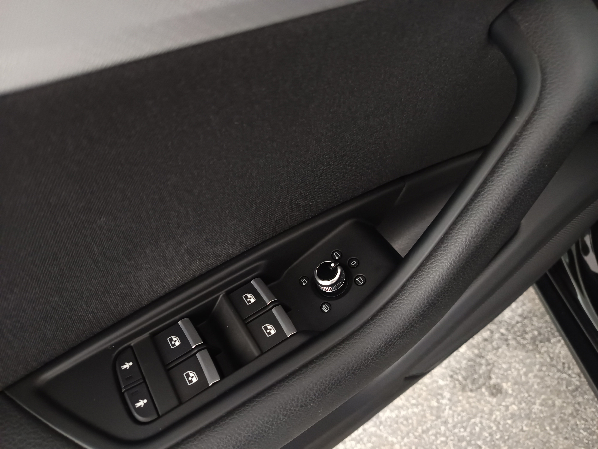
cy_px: 224
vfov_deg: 56.8
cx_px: 299
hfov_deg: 71.6
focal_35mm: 24
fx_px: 415
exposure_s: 1/50
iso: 1149
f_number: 1.7
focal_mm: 5.31
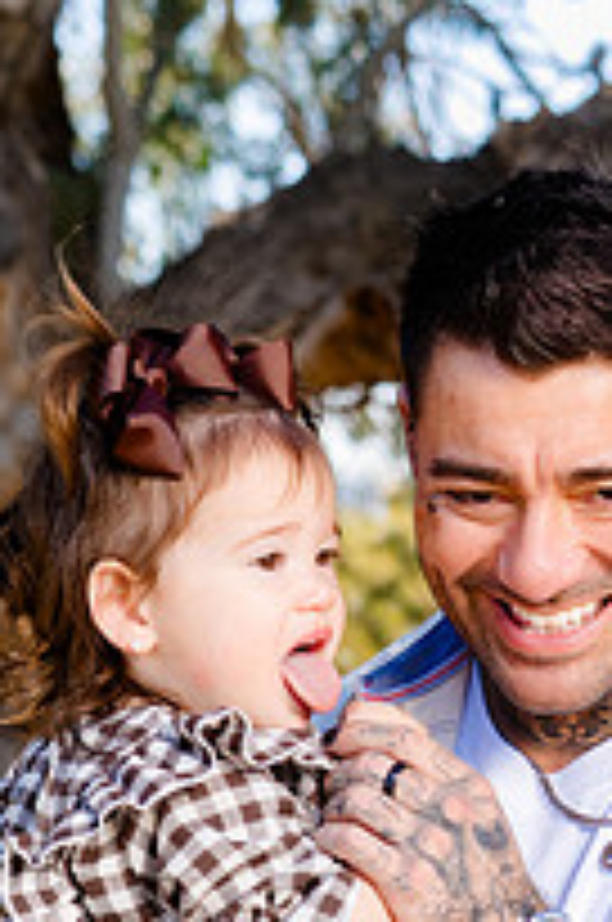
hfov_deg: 8.9
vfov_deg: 13.1
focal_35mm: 154
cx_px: 482
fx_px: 3940
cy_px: 962
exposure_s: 1/250
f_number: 5.6
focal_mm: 70
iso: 200
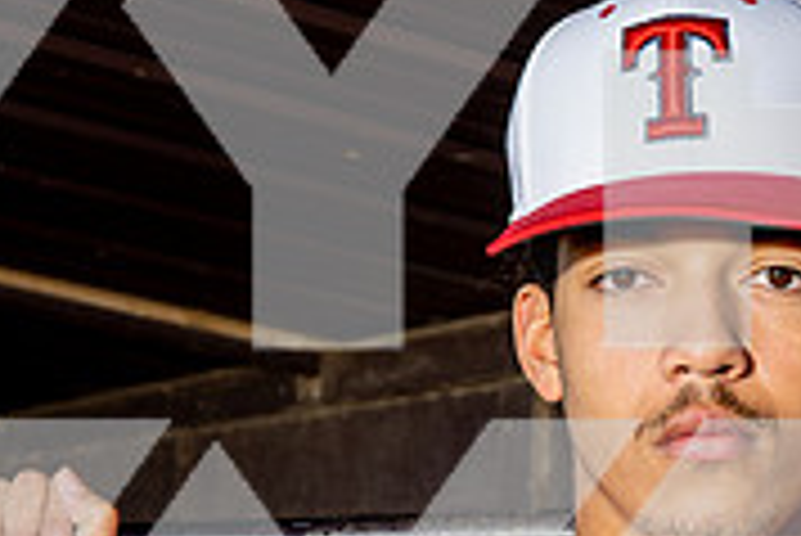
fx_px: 2538
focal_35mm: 114
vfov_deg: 11.8
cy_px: 660
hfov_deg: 17.9
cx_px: 531
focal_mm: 35
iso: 200
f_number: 5.6
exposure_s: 1/250
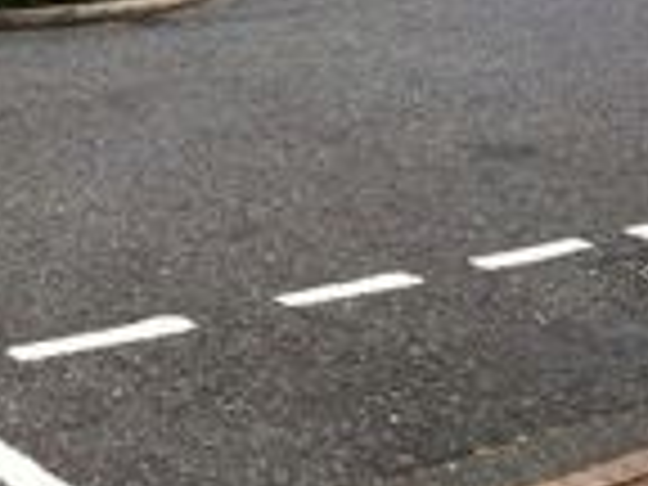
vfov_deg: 14.7
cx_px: 216
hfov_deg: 20.2
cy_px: -122
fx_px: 1816
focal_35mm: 97
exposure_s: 1/215
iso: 80
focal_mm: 3.85
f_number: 2.8
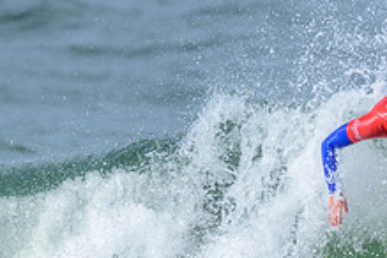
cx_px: 597
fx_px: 31334
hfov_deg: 0.7
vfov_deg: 0.5
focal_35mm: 2915
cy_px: 266
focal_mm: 800
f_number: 6.3
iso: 360
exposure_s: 1/2500
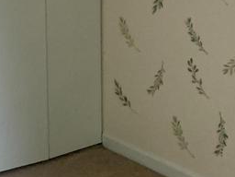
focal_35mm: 104
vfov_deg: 13.8
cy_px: -41
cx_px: -82
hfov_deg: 17.6
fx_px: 706
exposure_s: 1/60
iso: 250
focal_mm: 4.25
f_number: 1.8
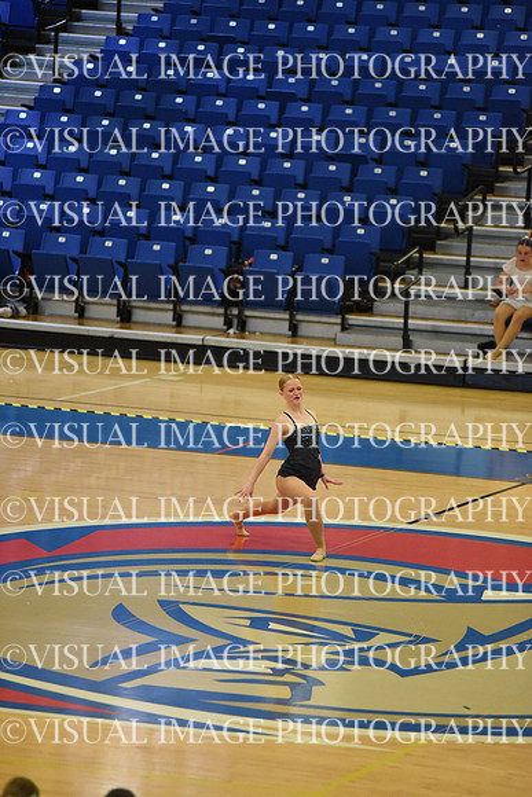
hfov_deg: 6.9
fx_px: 4430
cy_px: 398
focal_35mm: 200
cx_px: 266
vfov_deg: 10.3
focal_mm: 200
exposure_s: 1/1000
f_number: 2.8
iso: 8000
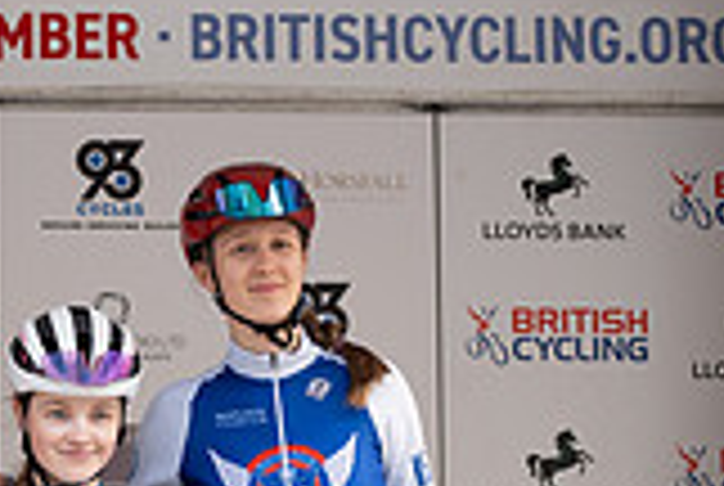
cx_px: 117
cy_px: 443
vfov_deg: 6.2
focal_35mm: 223
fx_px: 4493
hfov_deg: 9.2
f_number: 3.2
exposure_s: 1/320
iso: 400
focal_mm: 62
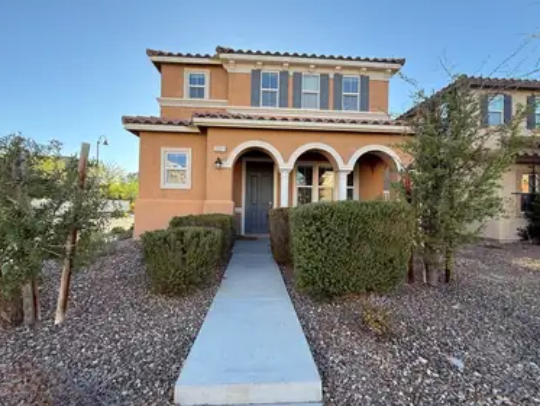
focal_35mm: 15
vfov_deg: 81.8
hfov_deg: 98.1
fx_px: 234
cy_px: 203
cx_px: 274
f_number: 2.2
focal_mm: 2.22
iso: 50
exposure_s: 1/211
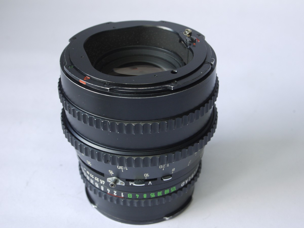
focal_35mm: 62
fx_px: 544
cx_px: 152
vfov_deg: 23.7
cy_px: 114
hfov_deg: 31.2
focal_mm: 31
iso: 400
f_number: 8
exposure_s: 1/10
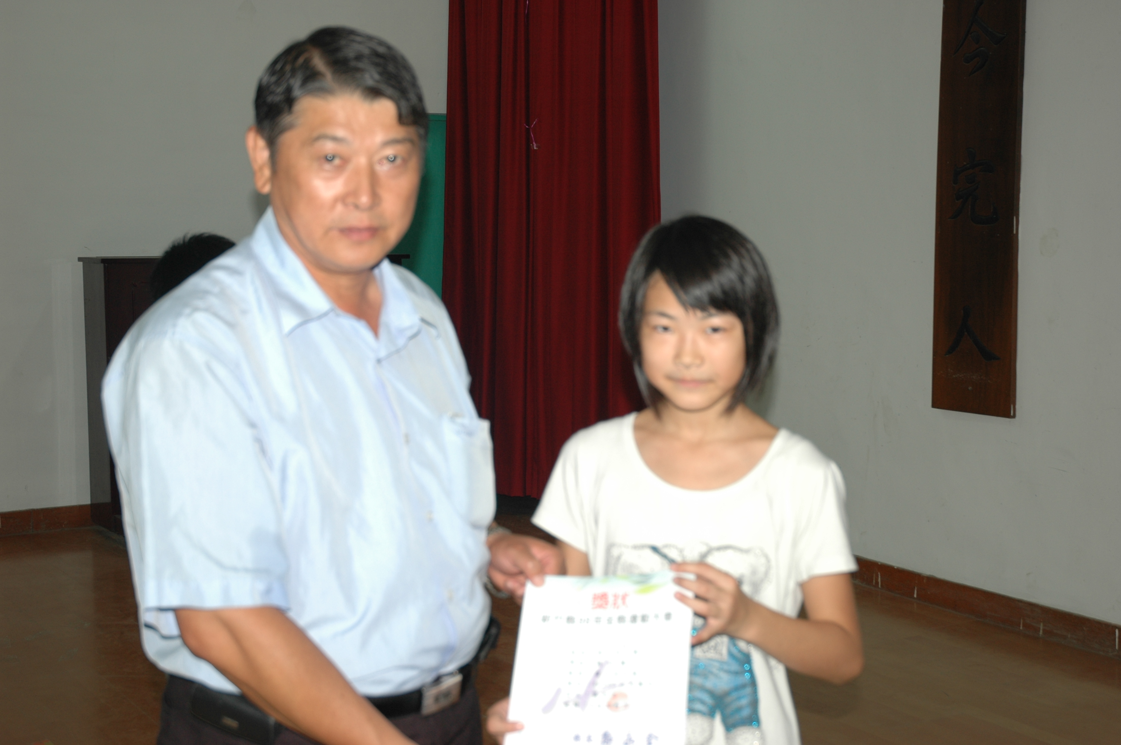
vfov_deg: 25.7
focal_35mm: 52
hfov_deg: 37.9
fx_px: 1633
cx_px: 560
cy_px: 372
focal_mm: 35
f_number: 4.2
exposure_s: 1/60
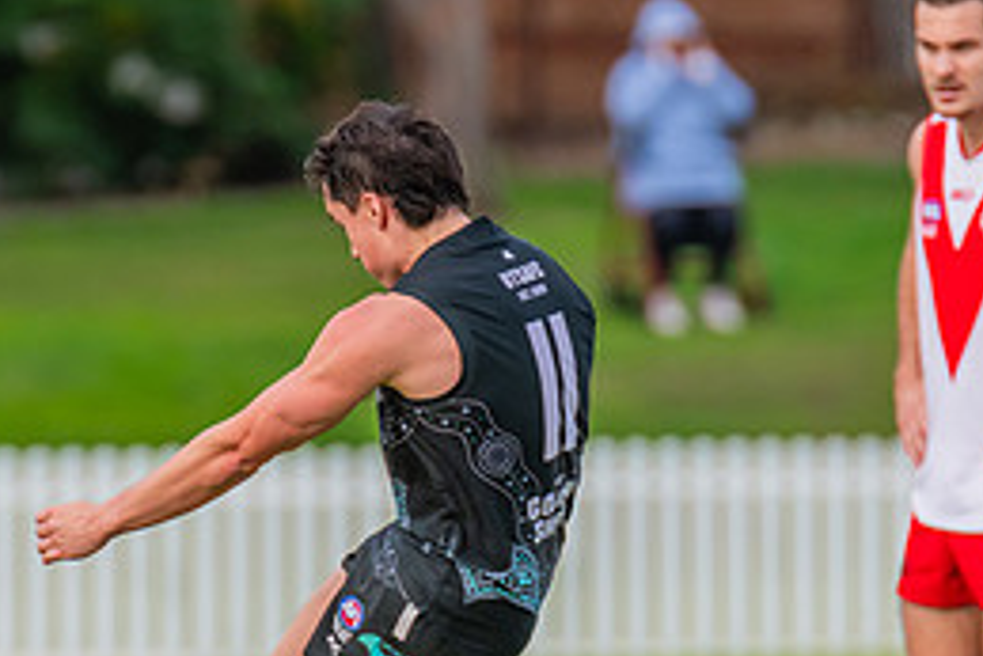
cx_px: 330
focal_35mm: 1309
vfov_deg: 1.1
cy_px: 514
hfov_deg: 1.6
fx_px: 35761
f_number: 5
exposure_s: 1/1600
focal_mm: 420
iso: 800
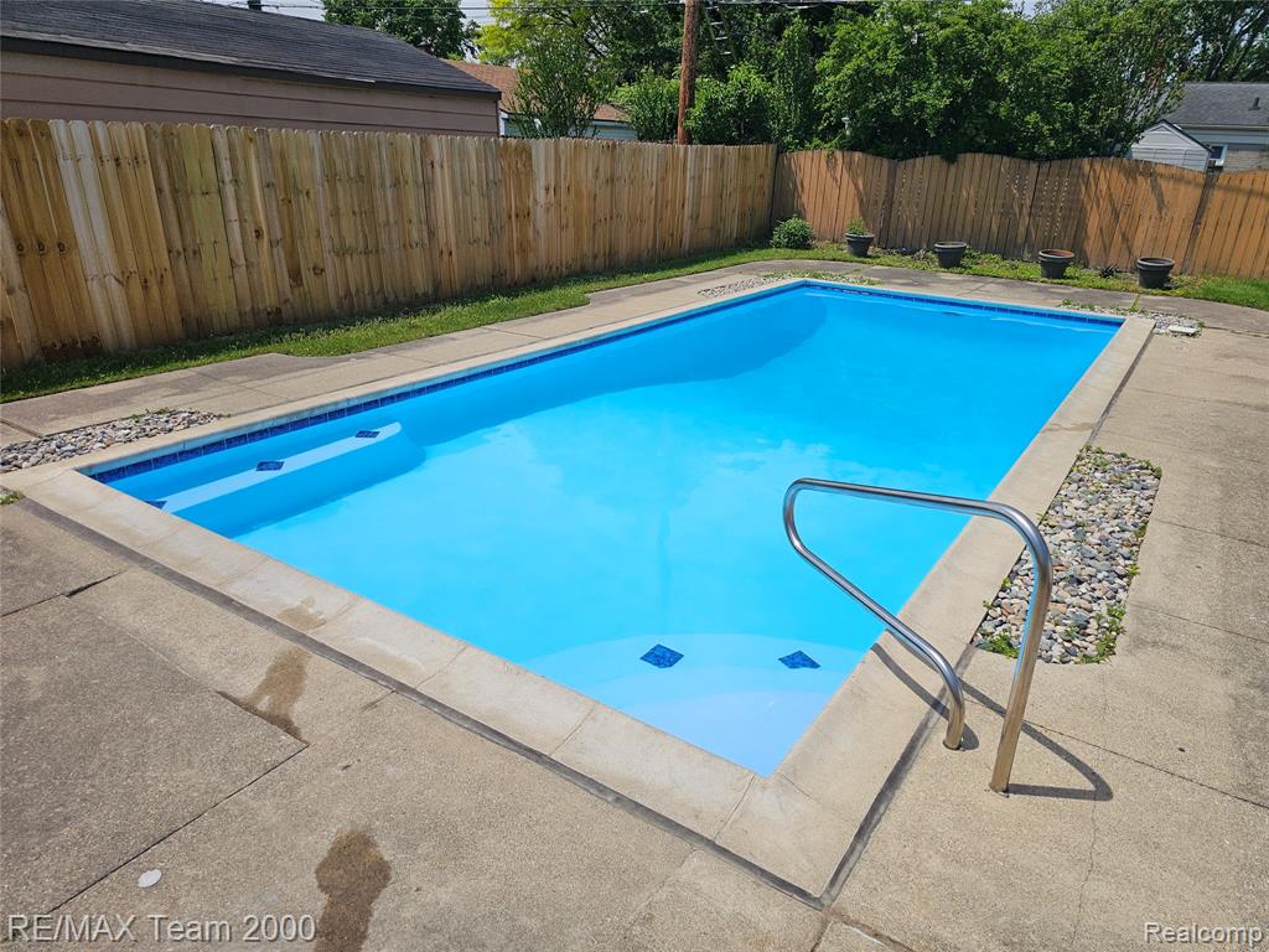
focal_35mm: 23
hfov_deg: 73.9
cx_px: 634
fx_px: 843
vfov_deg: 58.9
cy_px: 476
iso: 10
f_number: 1.7
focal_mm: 6.3
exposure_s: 1/1978
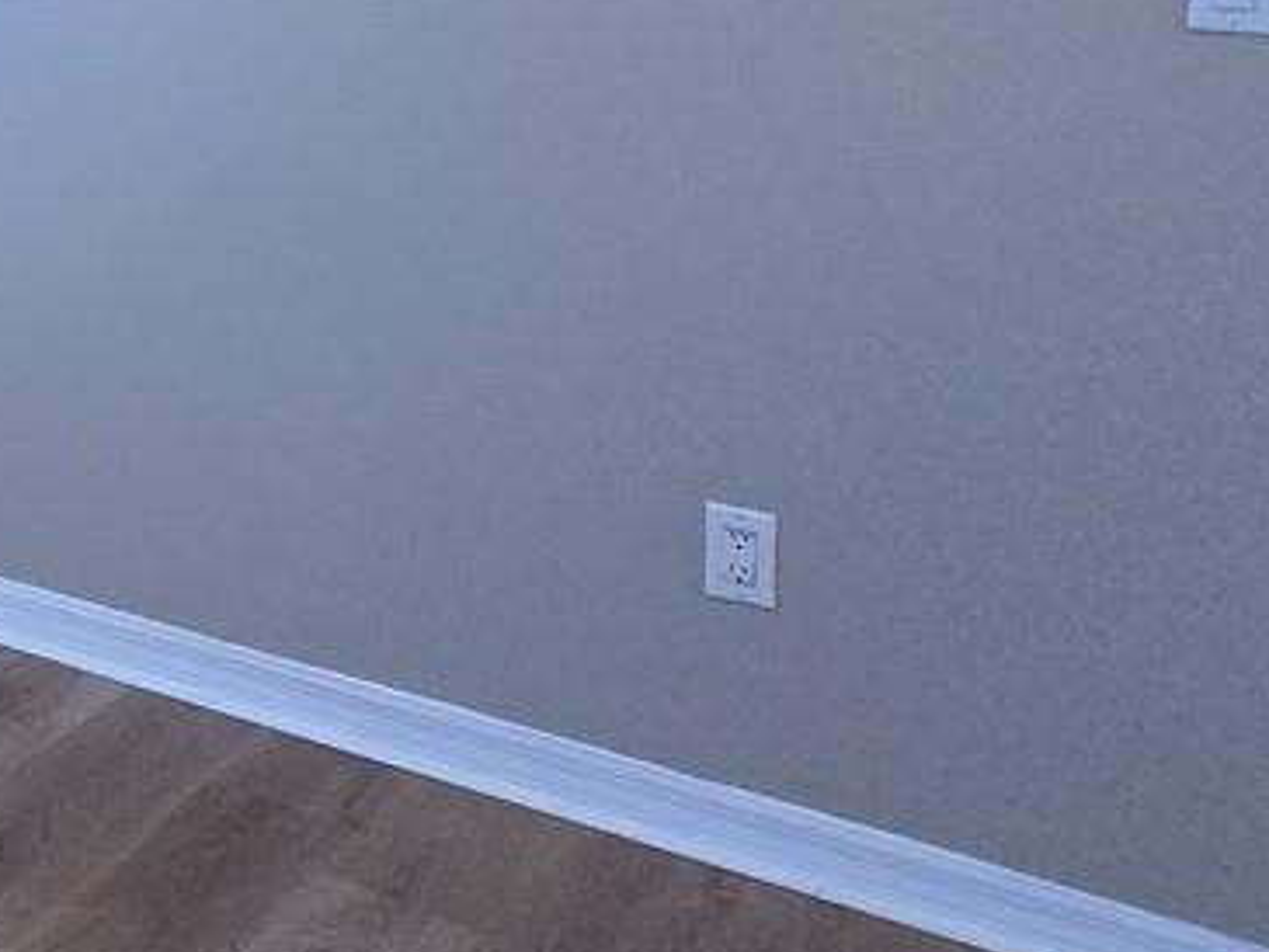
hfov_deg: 21.8
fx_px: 2090
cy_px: -274
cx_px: -998
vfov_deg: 22.9
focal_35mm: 57
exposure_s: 1/60
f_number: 2.2
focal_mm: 2.2
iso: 800
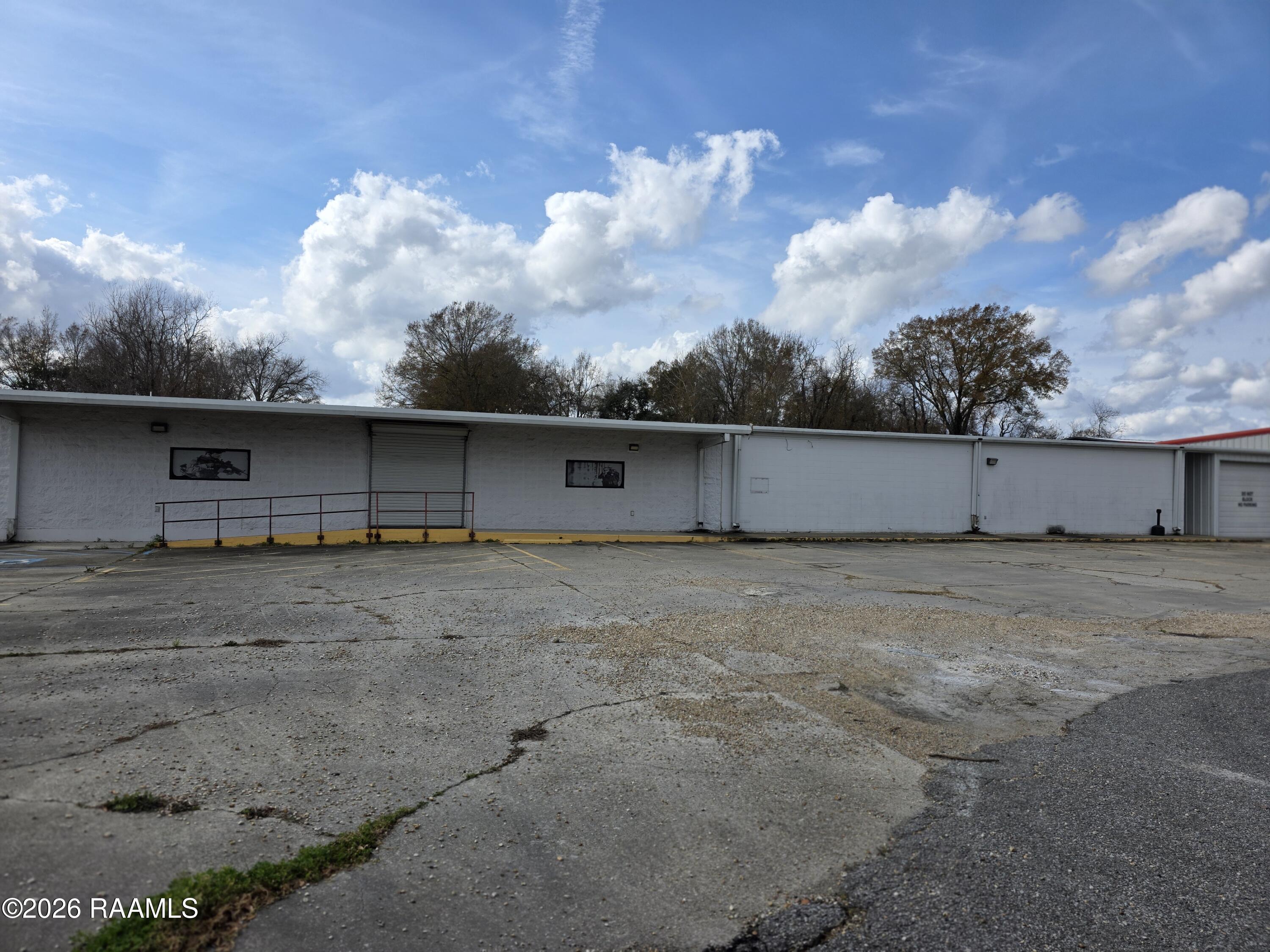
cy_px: 476
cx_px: 635
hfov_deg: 73.9
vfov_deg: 58.9
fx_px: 844
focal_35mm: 23
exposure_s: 1/7944
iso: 80
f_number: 1.7
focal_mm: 6.3
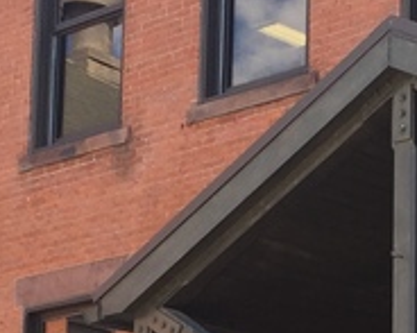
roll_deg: -1.5
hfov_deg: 12.5
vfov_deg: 9.8
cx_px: 326
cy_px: 442
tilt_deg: +7.6
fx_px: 1900
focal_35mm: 154
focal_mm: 4.15
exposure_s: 1/216
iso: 32
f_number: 2.2
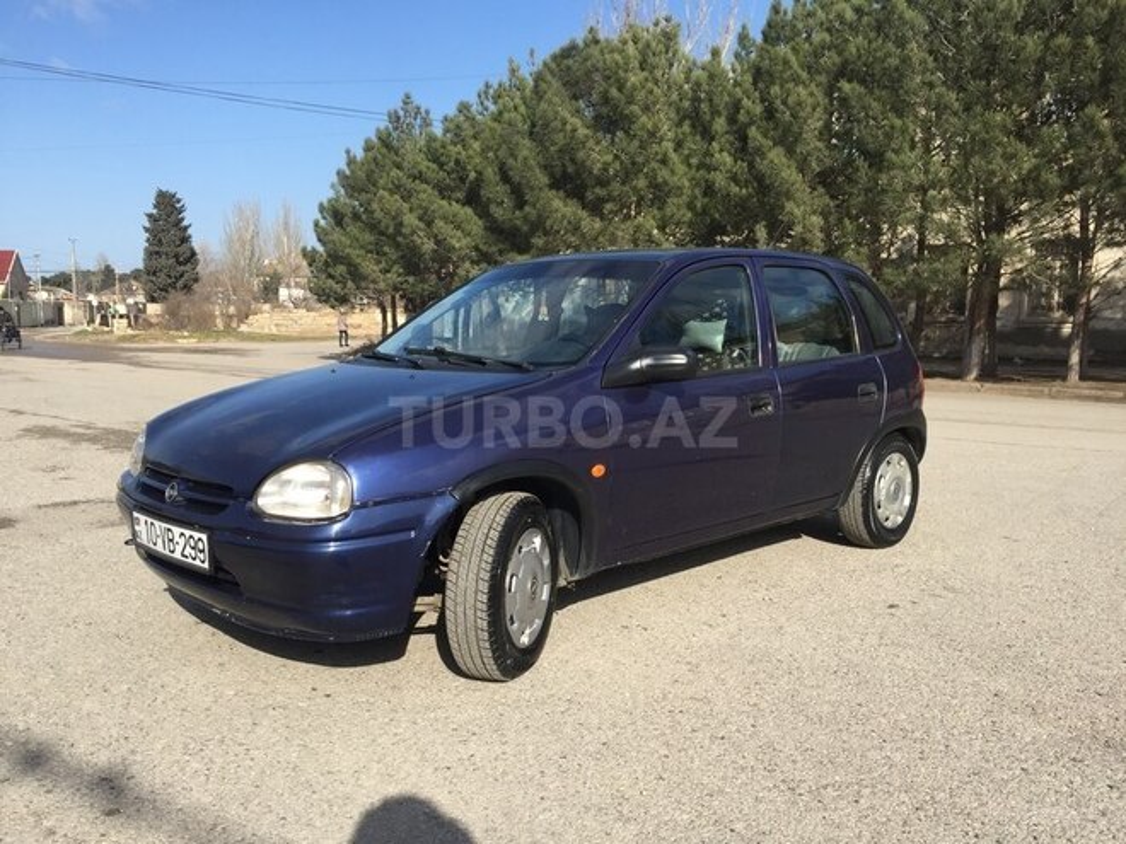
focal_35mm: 29
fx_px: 943
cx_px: 563
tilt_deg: -5.0
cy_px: 422
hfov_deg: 61.7
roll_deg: -0.8
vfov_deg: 48.2
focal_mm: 4.15
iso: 32
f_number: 2.2
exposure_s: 1/1721
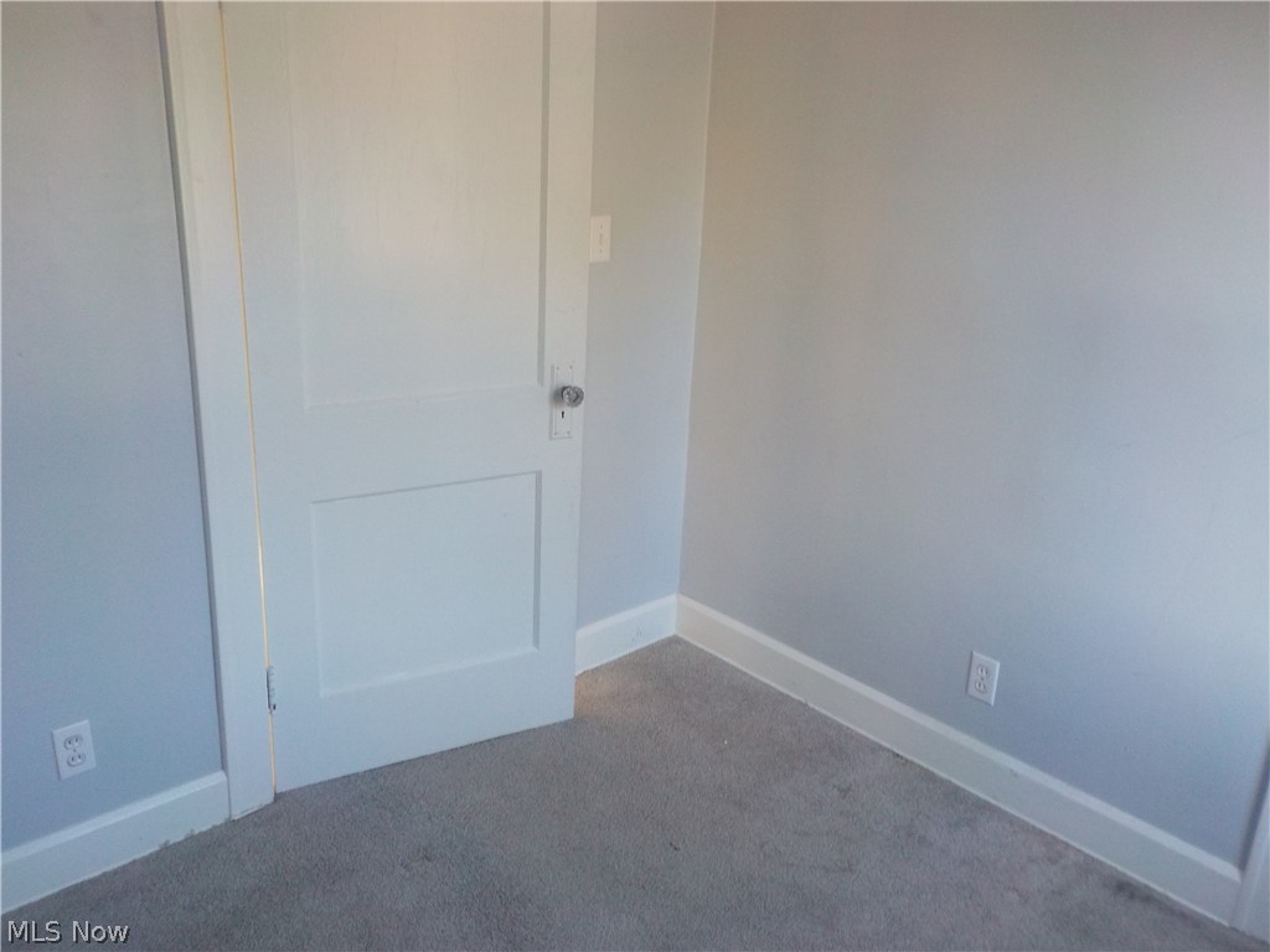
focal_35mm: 30
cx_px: 635
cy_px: 476
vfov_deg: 46.8
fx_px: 1101
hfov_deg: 60.0
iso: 180
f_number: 3.3
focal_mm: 4.1
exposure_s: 1/30
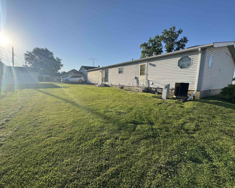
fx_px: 104
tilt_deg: -8.9
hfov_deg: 96.8
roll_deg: -0.5
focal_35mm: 15
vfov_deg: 84.0
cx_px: 114
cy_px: 96
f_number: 2.2
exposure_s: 1/1370
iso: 50
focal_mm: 2.22
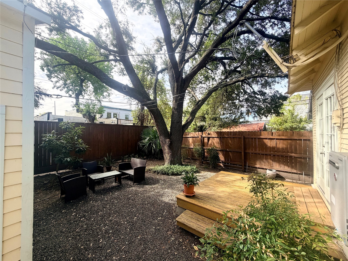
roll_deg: +0.8
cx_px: 174
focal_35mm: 14
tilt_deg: +2.8
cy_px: 130
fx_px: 141
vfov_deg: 85.7
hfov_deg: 102.1
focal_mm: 2.22
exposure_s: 1/472
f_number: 2.2
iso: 64
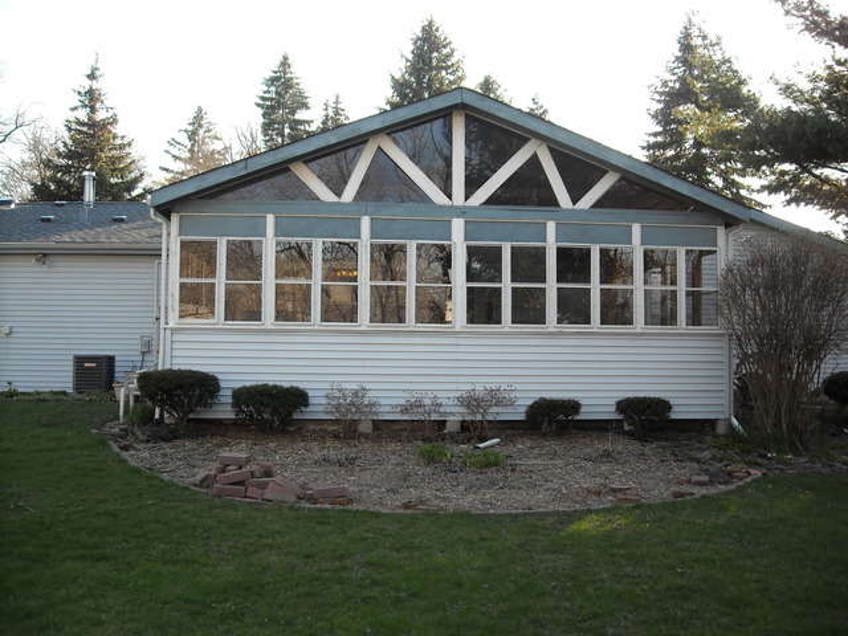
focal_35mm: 35
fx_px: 857
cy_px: 318
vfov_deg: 40.7
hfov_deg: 52.6
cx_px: 424
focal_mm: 5.7
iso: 64
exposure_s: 1/141
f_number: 2.8
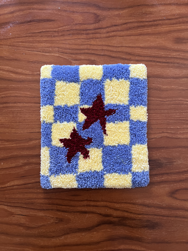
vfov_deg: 67.3
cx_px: 94
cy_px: 126
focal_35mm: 26
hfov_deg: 53.1
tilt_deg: -86.3
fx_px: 188
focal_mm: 5.7
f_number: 1.5
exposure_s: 1/60
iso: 250
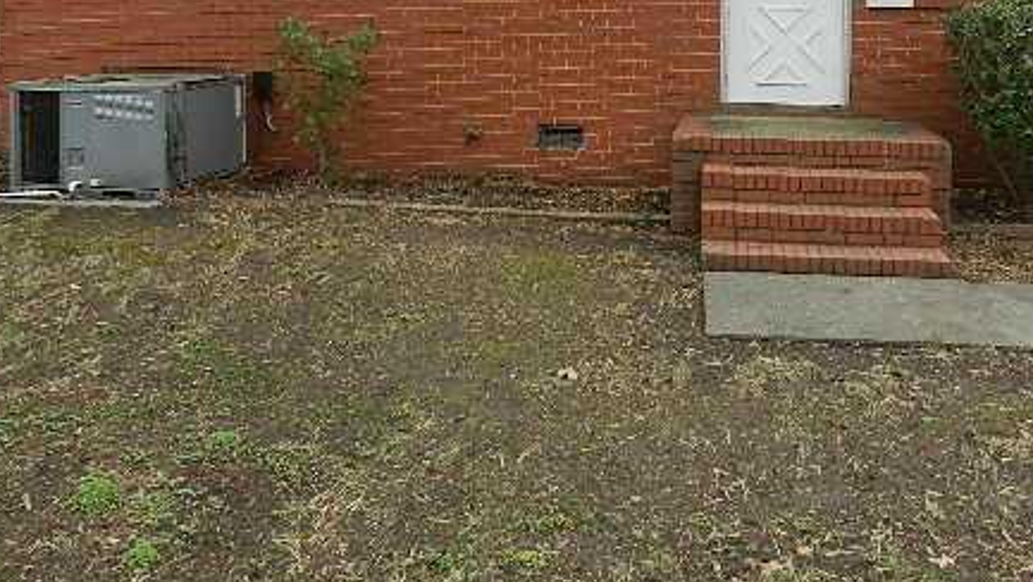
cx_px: 616
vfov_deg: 30.3
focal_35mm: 37
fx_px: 1014
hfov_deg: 53.6
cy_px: 36
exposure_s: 1/125
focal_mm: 4
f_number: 3.4
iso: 160
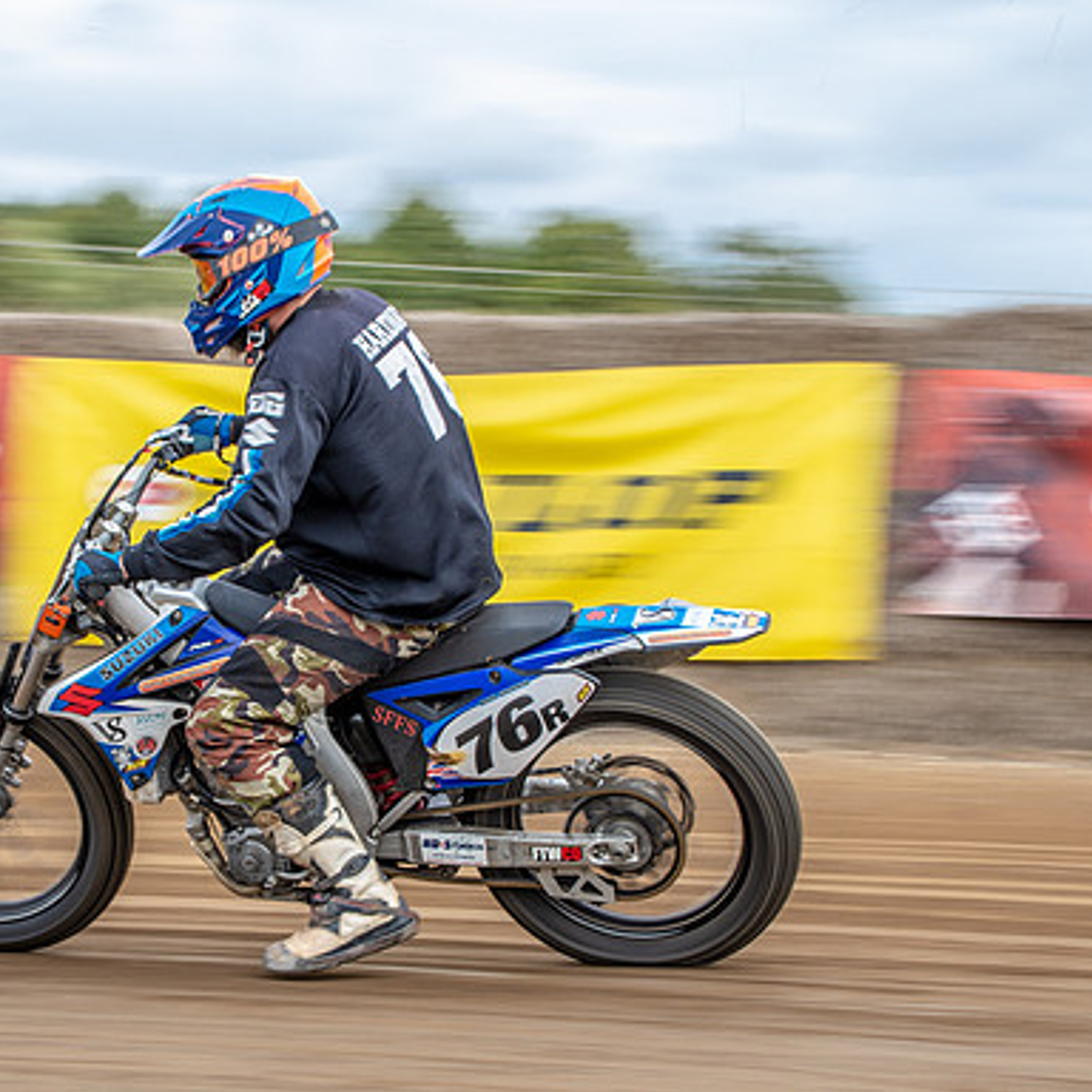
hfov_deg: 12.0
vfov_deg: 12.0
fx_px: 5175
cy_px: 505
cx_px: 294
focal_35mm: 145
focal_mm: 60
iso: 200
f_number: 9
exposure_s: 1/100
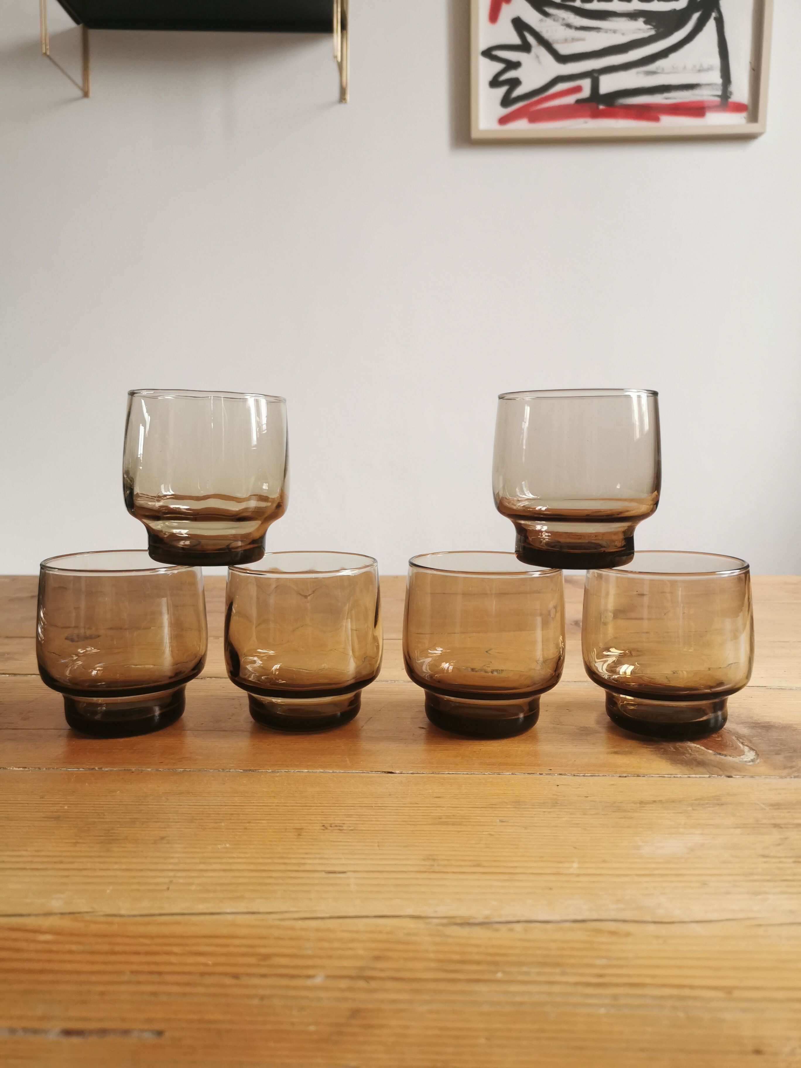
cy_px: 534
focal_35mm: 27
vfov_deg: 65.3
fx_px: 833
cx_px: 400
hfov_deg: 51.4
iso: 160
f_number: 1.8
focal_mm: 5.58
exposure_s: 1/50
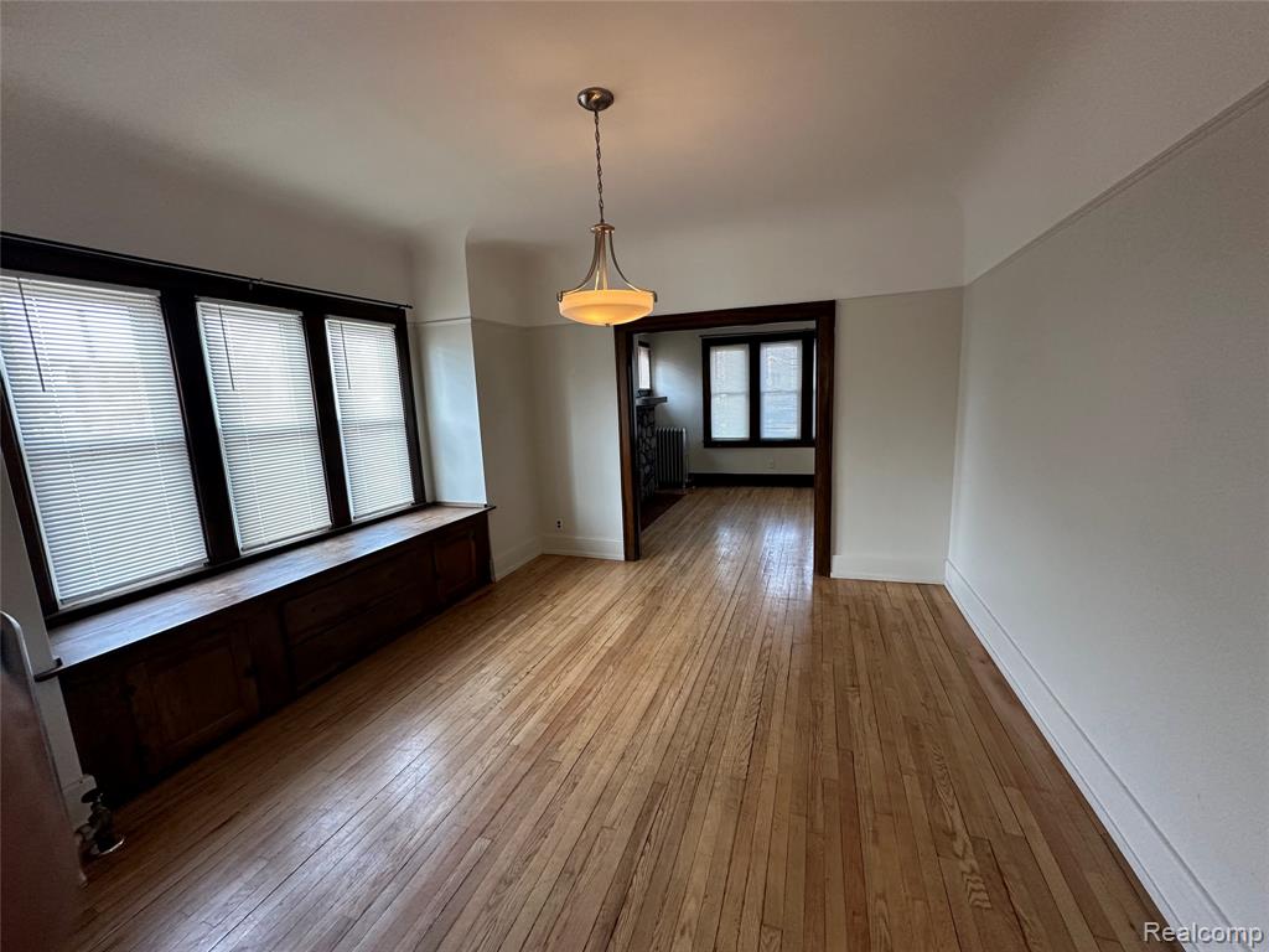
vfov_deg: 85.7
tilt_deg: -8.6
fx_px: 513
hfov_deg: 102.1
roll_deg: +2.3
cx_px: 634
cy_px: 476
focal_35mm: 14
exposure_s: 1/120
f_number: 2.2
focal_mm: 2.22
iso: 250
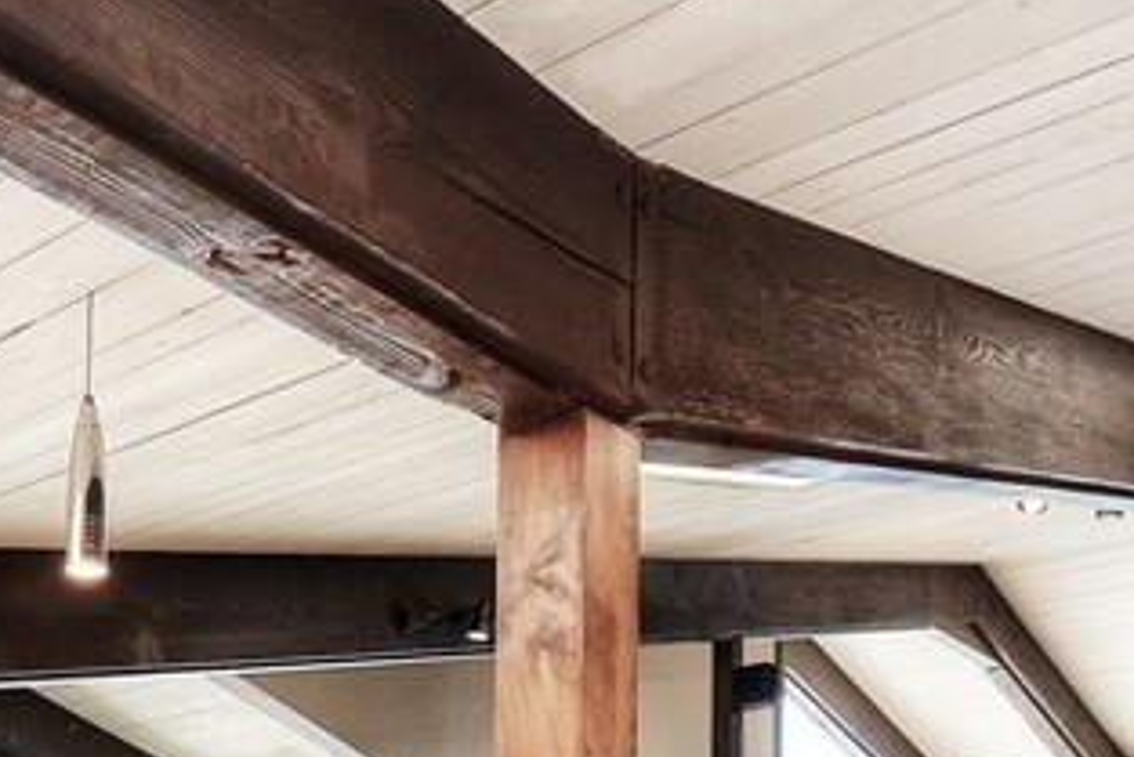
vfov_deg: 23.5
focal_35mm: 49
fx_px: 1544
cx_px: 268
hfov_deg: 39.1
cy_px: 1050
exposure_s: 1/40
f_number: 8
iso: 100
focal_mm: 10
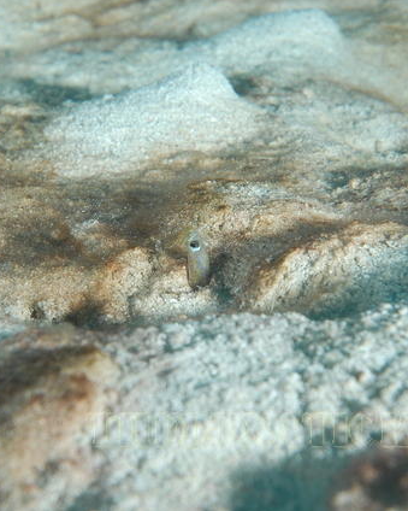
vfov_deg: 12.9
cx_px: 178
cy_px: 254
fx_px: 2250
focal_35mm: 149
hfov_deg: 10.4
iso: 100
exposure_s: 1/250
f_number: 9
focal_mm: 70
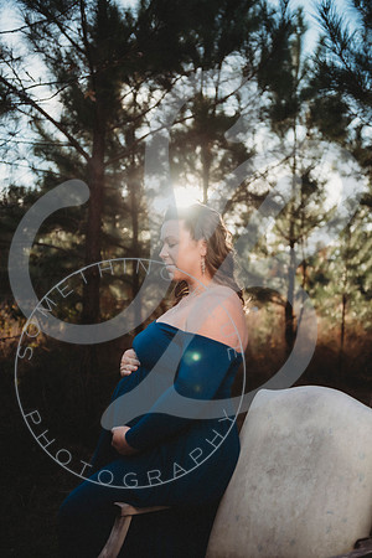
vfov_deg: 43.6
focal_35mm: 45
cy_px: 279
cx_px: 186
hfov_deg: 29.9
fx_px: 697
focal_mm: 45
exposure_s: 1/400
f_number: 2.8
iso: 100
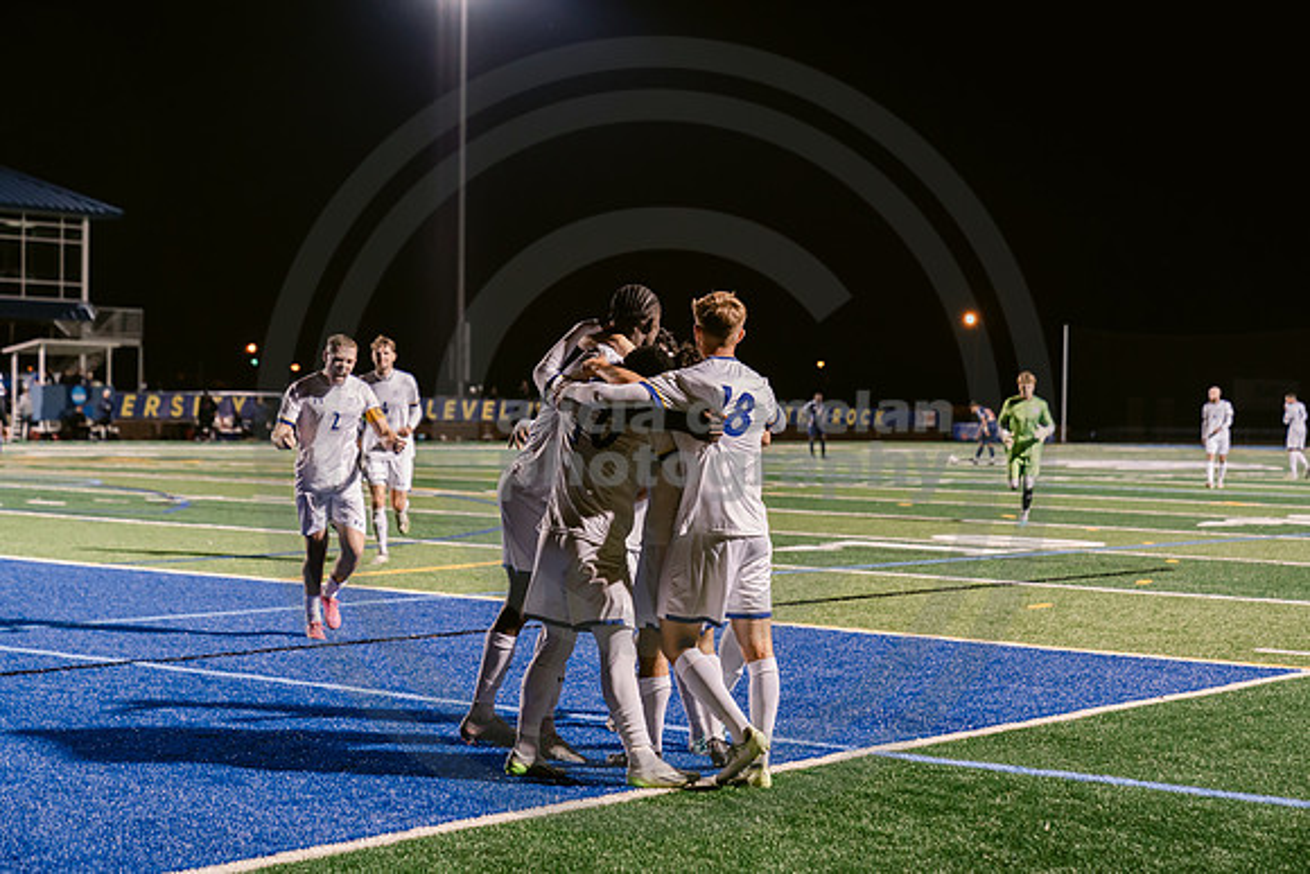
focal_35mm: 70
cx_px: 655
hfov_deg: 28.8
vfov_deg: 19.5
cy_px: 437
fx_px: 2548
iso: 2500
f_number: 3.2
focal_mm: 70
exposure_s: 1/250
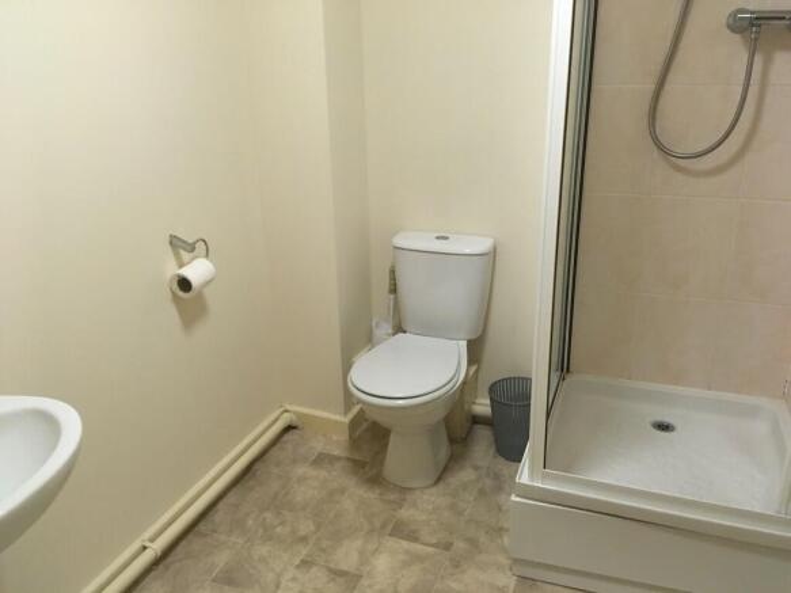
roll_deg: +0.7
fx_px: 663
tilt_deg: -22.3
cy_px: 296
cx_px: 396
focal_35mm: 29
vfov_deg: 48.2
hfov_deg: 61.7
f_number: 2.2
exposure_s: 1/33
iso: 200
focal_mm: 4.15
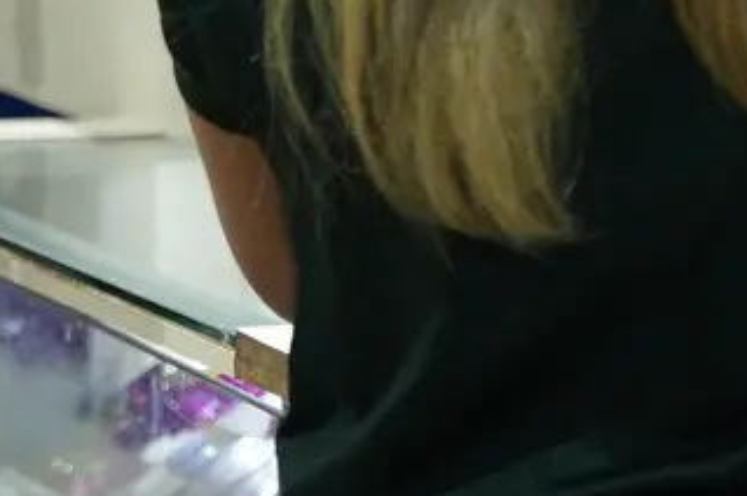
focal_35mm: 399
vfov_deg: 3.4
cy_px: -579
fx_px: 8271
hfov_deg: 5.1
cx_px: -782
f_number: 2.8
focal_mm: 61.2
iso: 5000
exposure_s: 1/200
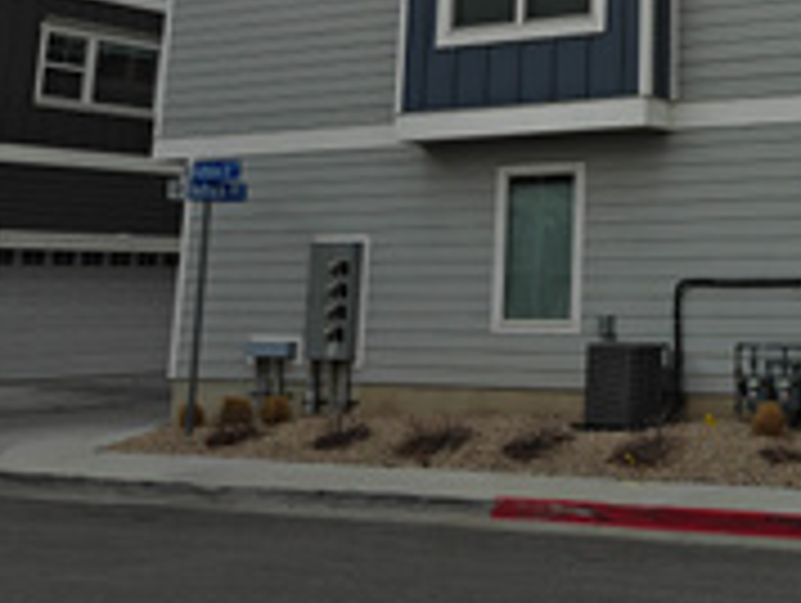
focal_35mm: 62
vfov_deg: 22.4
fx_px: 1437
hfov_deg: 29.4
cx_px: 774
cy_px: -54
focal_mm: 6.06
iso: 64
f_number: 1.6
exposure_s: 1/1526
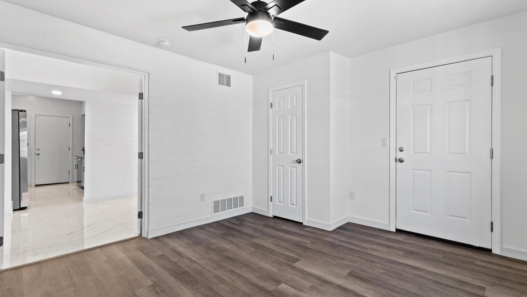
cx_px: 266
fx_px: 238
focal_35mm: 17
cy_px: 145
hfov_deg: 95.9
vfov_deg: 63.9
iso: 100
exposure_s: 4
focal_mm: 16
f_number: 20
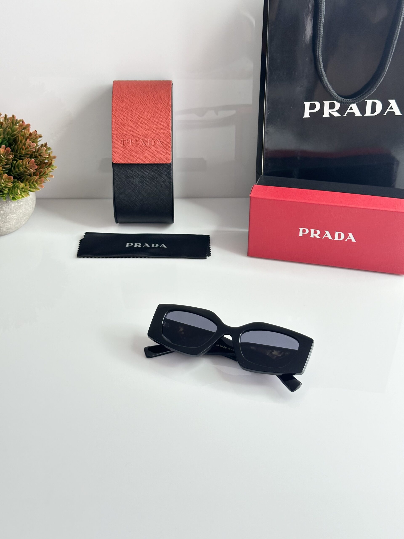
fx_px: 747
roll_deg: -0.2
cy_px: 270
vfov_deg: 39.7
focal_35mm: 48
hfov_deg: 30.3
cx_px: 202
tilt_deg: -34.9
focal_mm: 6.86
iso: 125
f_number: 1.78
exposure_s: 1/50
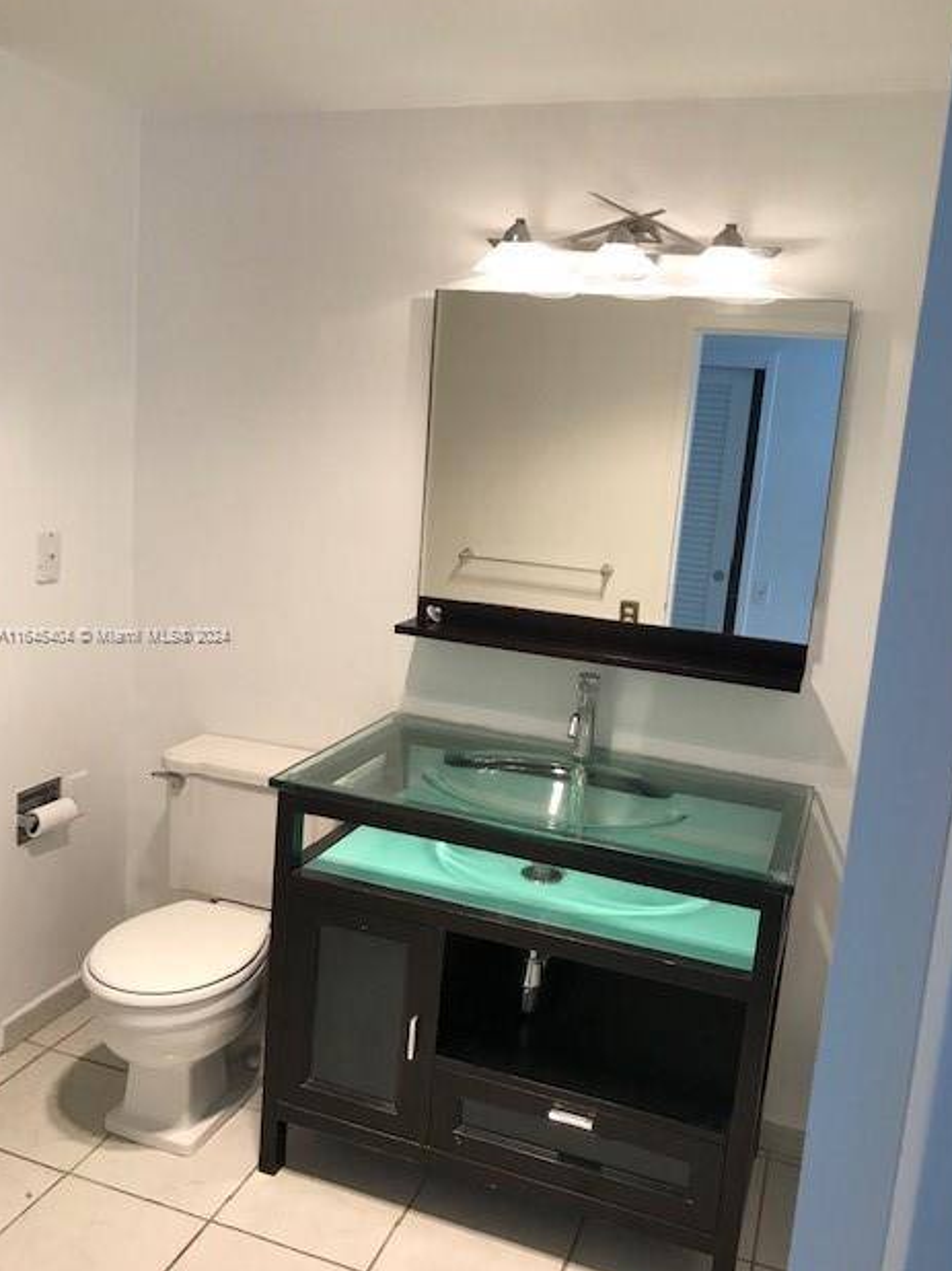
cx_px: 485
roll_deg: -2.0
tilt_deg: -11.3
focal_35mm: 29
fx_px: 1064
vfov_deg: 61.7
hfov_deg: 48.2
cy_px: 636
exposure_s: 1/40
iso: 20
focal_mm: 3.99
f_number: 1.8
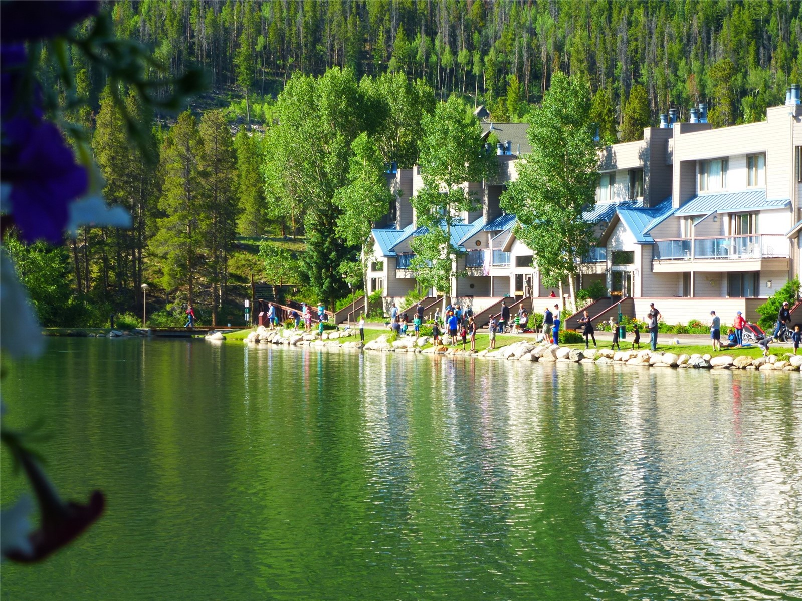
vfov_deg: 15.4
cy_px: 300
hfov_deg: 20.4
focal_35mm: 96
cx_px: 401
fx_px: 2224
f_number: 5
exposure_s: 1/160
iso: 100
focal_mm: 17.3
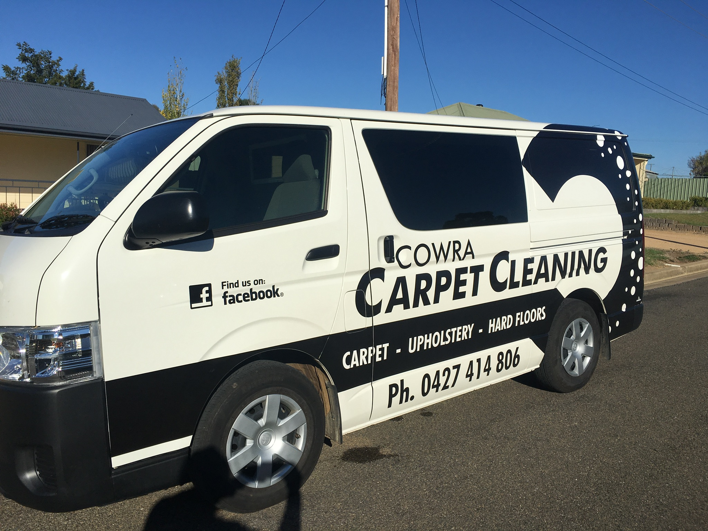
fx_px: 593
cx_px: 354
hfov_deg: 61.7
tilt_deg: -6.3
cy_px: 266
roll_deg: -1.8
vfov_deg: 48.2
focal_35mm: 29
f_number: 2.2
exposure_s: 1/4274
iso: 25
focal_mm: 4.15
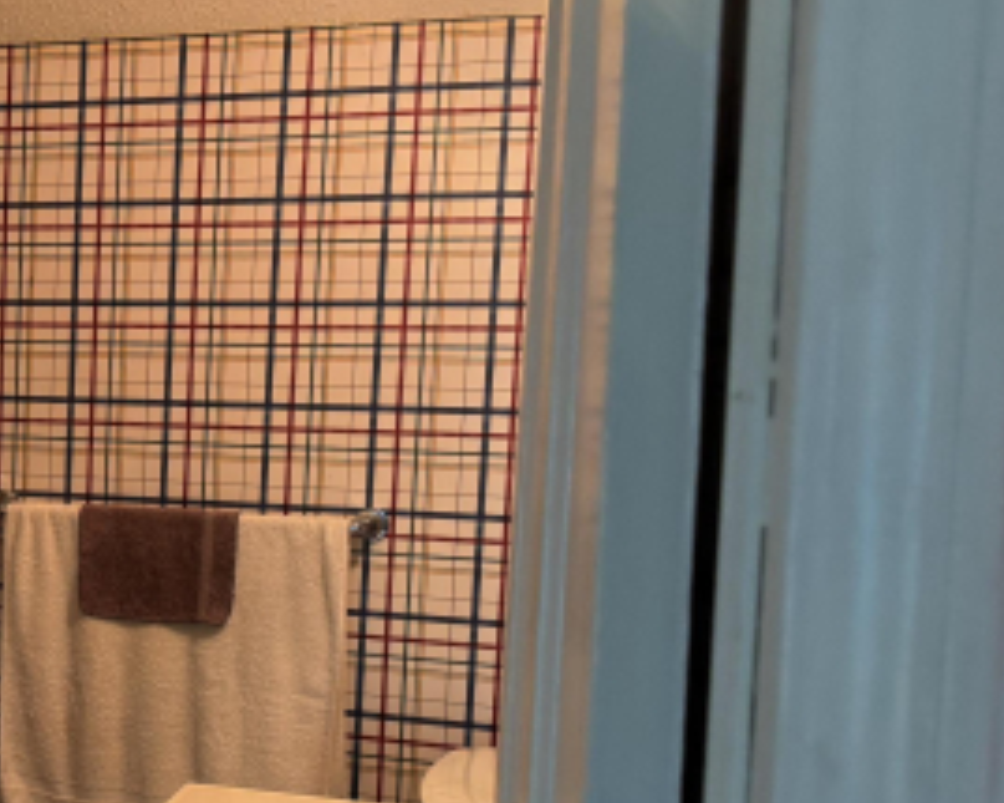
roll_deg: -1.6
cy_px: 512
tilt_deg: -8.3
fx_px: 1723
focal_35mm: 58
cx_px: -129
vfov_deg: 26.1
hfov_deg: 29.1
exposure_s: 1/60
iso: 160
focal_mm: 6.76
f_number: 1.78
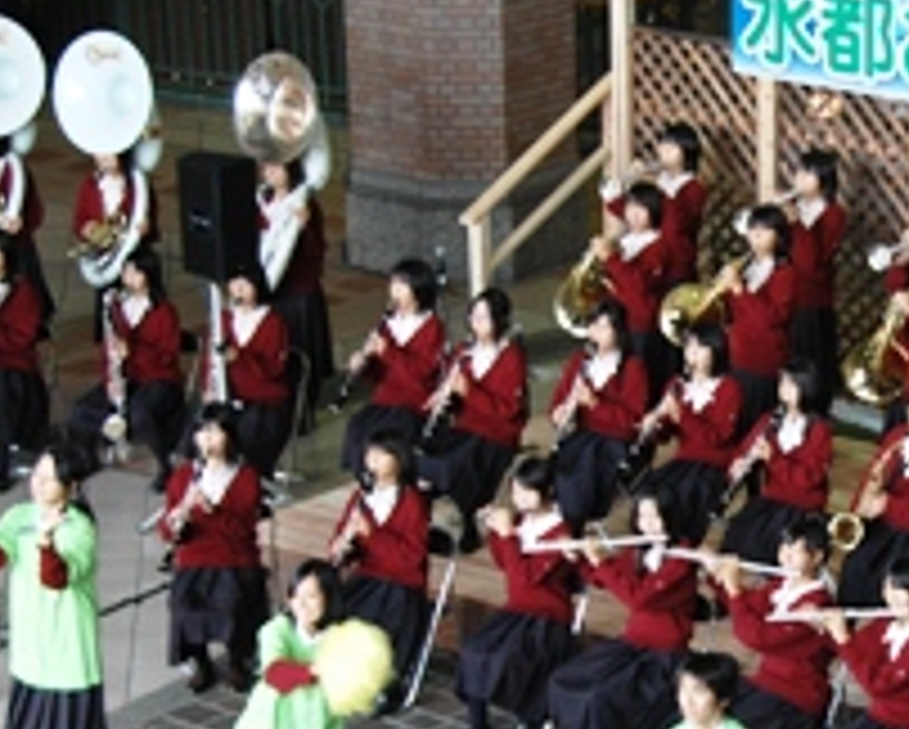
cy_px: 554
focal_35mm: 137
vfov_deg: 11.3
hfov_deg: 13.9
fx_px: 3689
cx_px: 796
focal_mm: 44
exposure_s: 1/100
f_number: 5
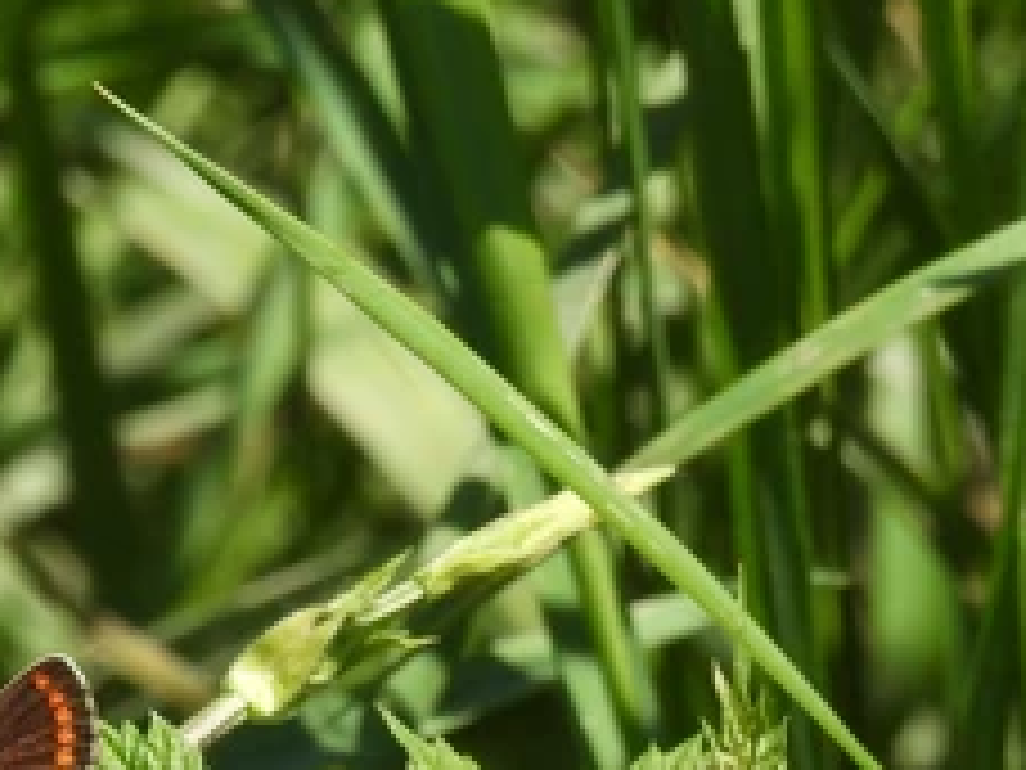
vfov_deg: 1.1
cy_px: 878
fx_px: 41643
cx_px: -50
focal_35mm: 1405
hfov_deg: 1.4
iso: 100
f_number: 6.3
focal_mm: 89.2
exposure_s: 1/250
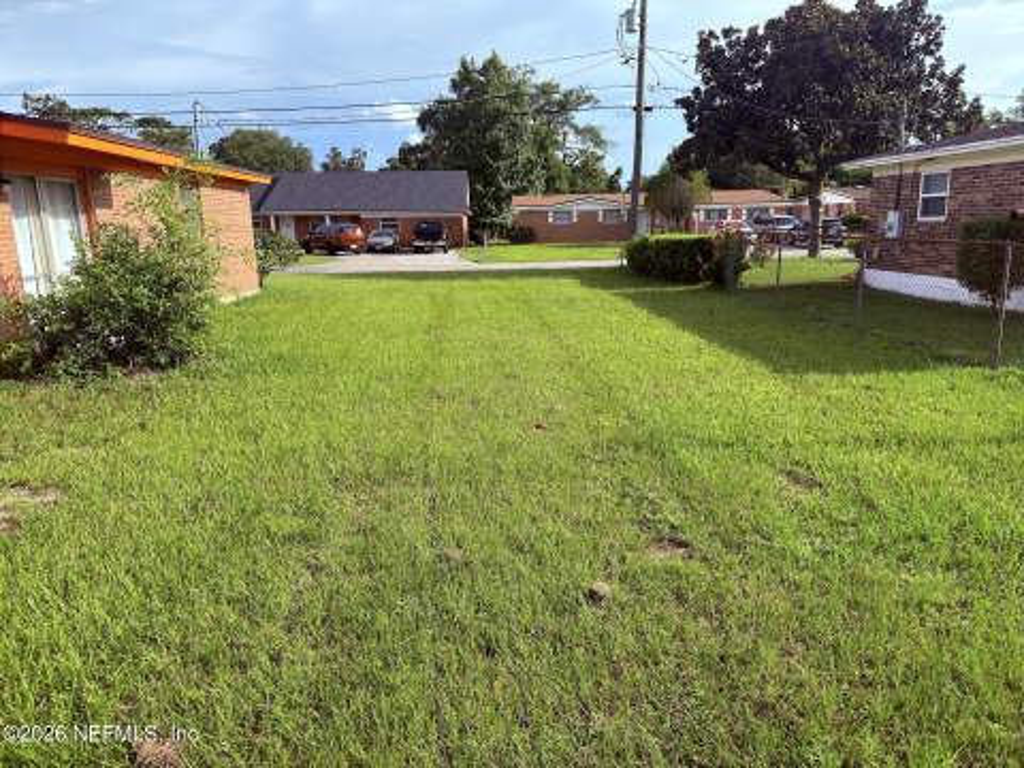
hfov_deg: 71.6
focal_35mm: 24
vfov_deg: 56.8
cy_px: 384
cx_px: 512
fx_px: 710
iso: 64
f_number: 1.78
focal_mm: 6.76
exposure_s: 1/2278
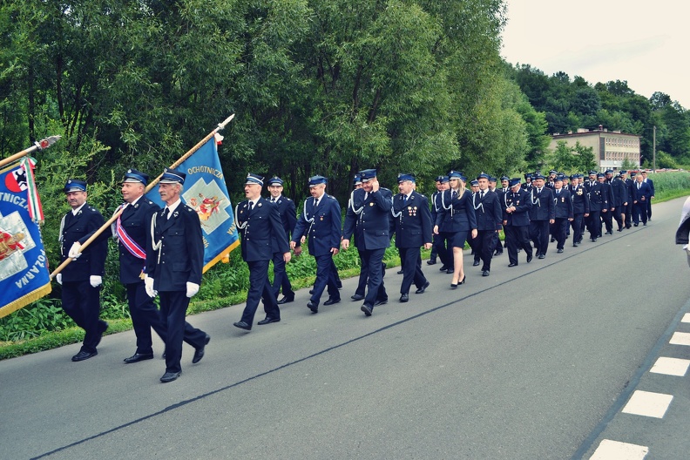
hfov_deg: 61.9
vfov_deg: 43.6
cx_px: 345
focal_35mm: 30
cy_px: 230
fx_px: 575
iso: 110
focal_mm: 20
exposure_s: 1/125
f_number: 5.6
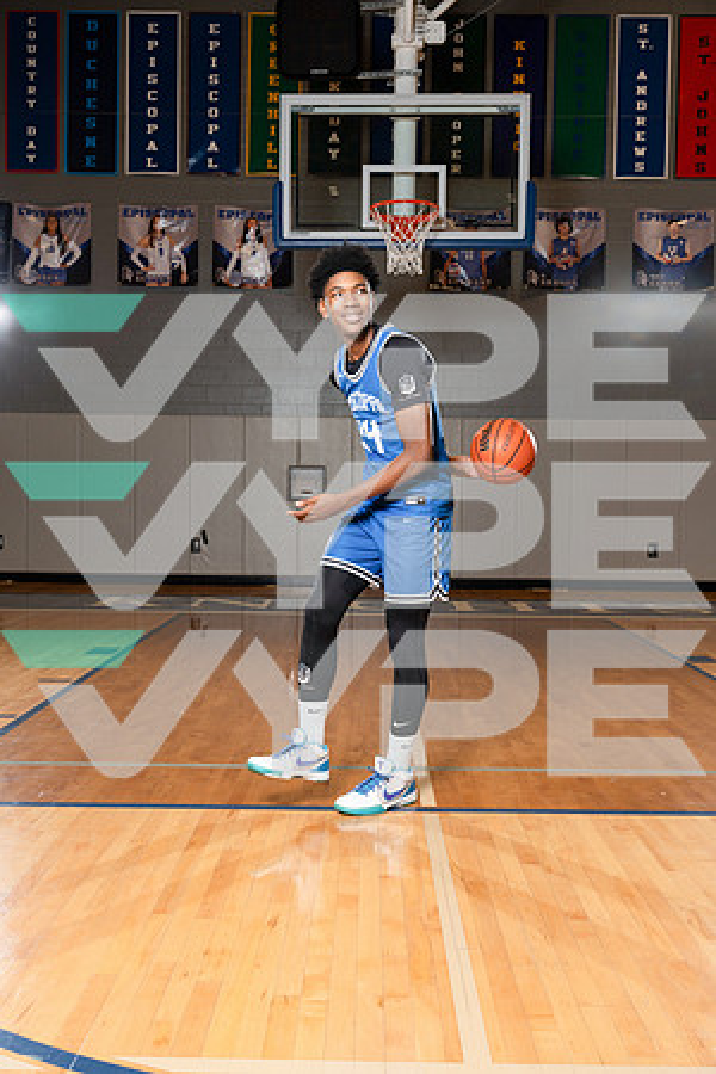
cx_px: 358
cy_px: 537
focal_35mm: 36
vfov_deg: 53.1
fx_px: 1074
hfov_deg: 36.9
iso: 400
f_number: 5.6
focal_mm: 36
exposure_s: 1/250
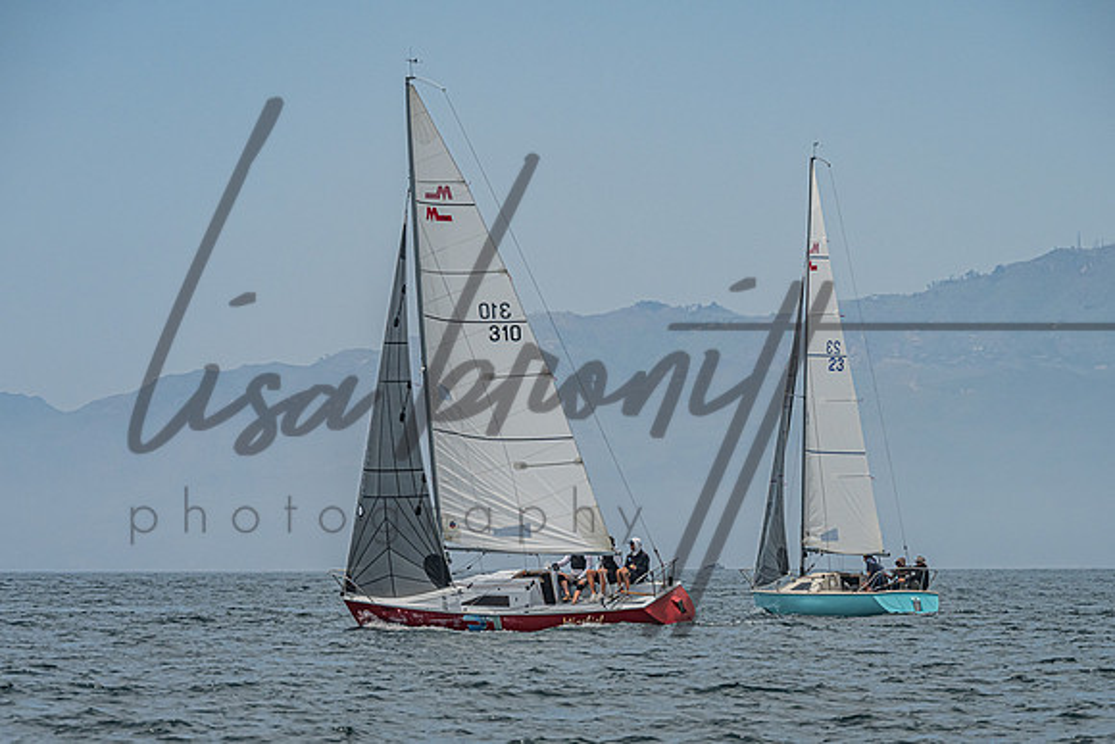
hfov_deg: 8.1
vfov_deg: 5.4
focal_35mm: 254
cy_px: 488
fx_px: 7853
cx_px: 557
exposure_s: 1/4000
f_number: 7.6
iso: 500
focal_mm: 185
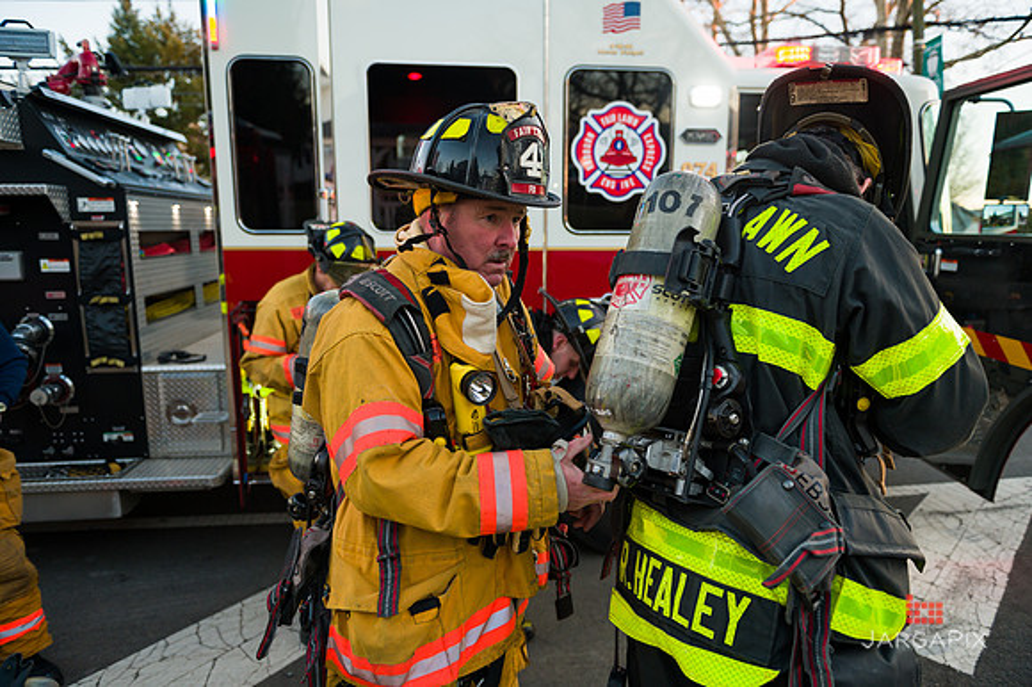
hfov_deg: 73.8
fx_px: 688
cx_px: 516
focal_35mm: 24
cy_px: 344
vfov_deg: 53.1
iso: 640
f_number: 3.2
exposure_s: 1/320
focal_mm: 24
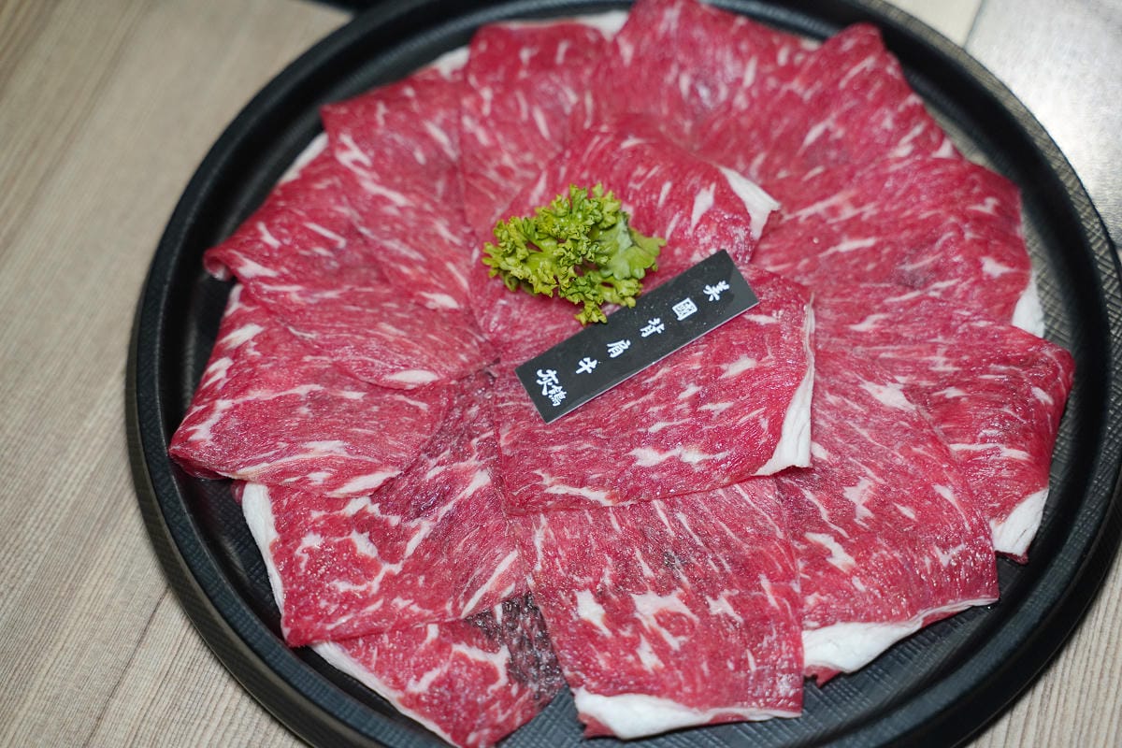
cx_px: 561
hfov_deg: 27.0
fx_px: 2337
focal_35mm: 75
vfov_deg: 18.2
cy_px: 374
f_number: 4
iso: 1600
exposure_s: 1/160
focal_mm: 75
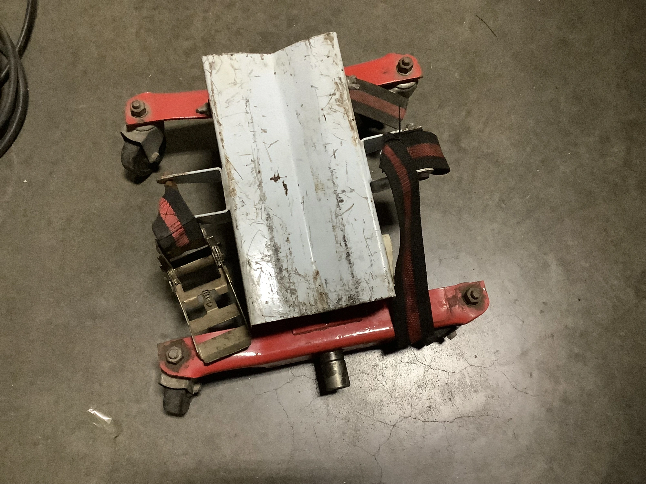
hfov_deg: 58.4
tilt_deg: -72.9
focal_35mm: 31
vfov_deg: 45.4
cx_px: 323
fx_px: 579
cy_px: 242
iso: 400
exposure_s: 1/30
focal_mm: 3.3
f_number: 2.4
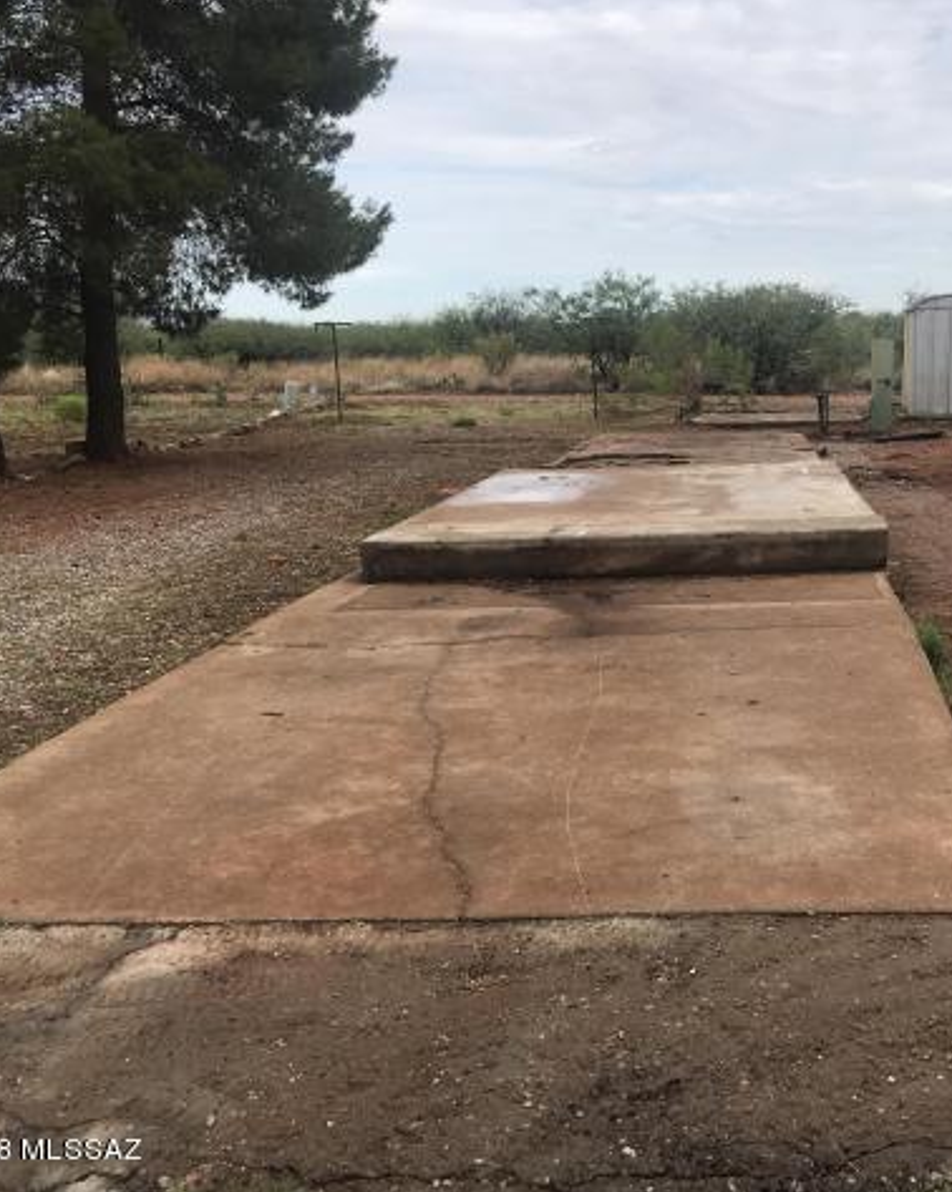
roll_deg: +1.3
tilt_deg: -11.4
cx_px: 710
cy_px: 595
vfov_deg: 49.1
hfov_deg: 39.1
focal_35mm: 37
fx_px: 1304
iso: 20
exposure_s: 1/1227
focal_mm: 3.99
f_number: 1.8
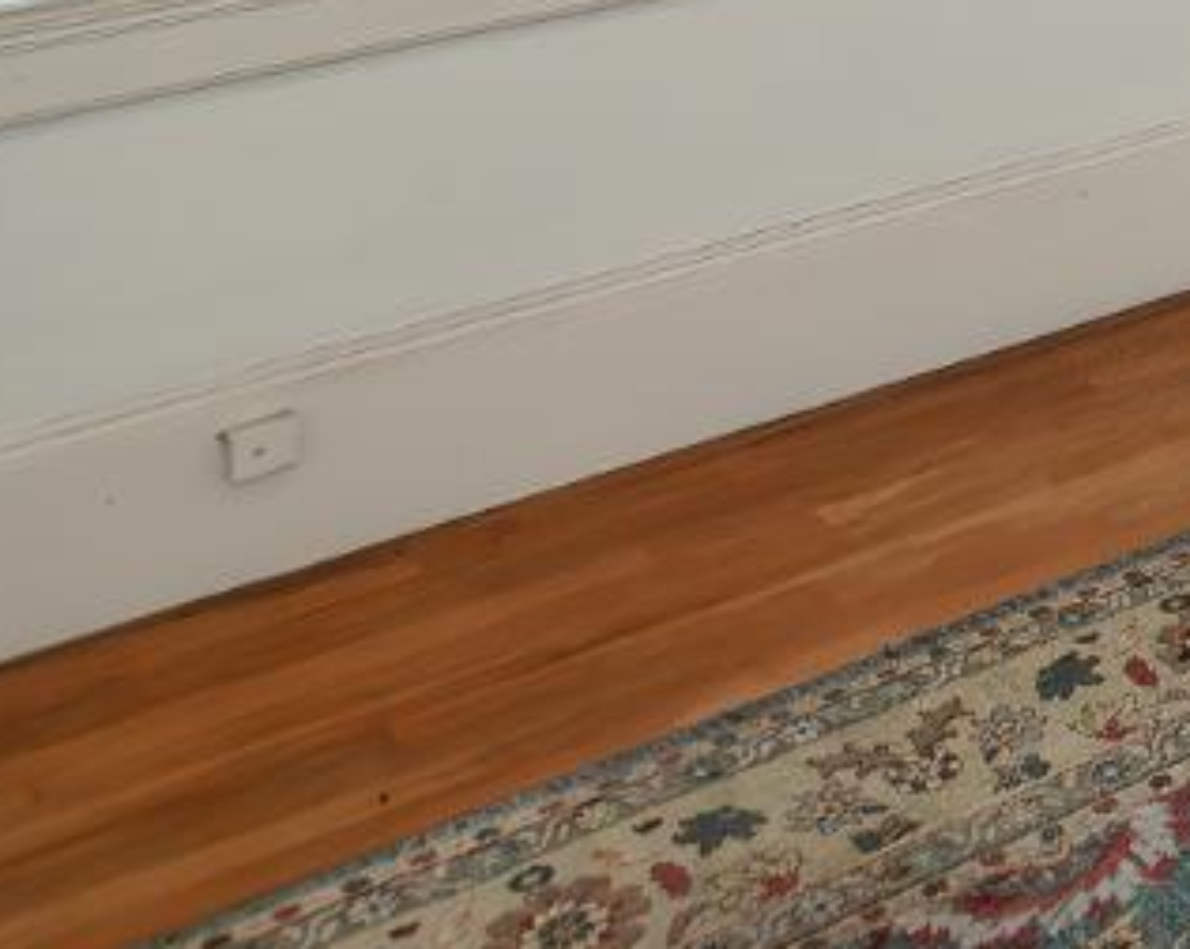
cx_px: 1713
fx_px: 2357
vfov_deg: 17.8
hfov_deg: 23.5
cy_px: -798
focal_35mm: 67
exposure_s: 1/125
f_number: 5.6
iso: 400
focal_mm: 10
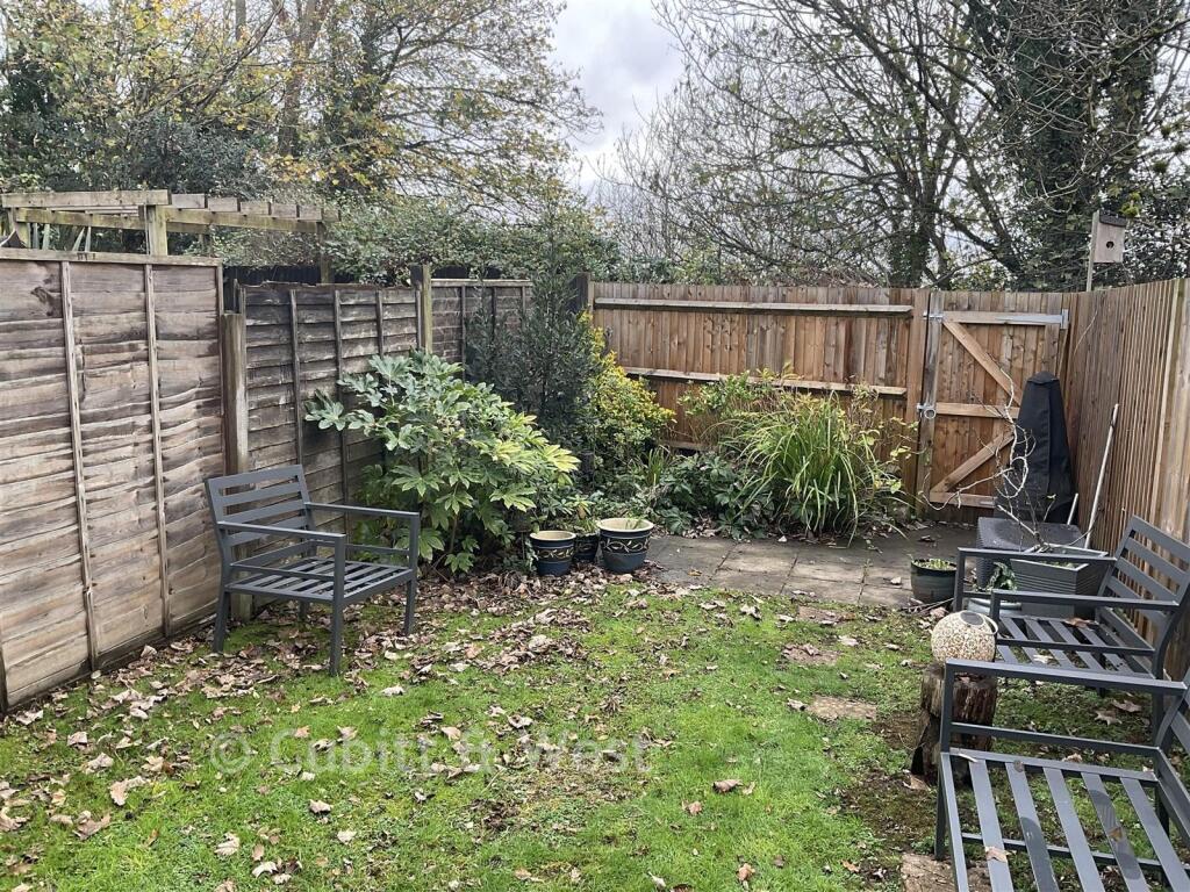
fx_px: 997
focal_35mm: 29
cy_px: 446
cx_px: 595
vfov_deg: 48.2
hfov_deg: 61.7
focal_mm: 3
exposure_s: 1/122
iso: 25
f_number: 1.8
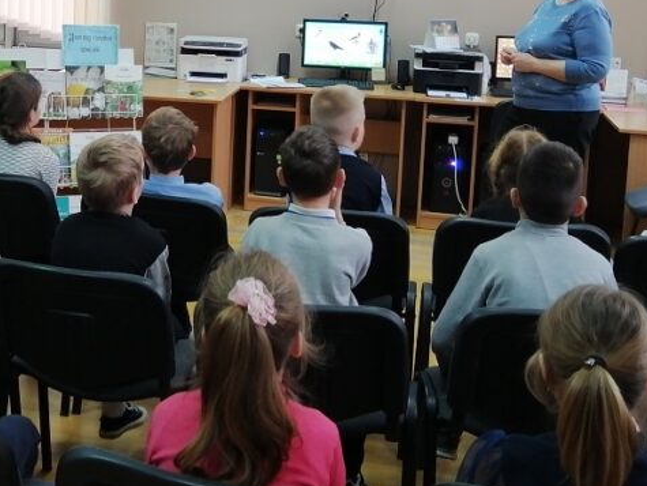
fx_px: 1047
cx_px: 129
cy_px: 46
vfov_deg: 25.3
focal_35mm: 56
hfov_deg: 33.3
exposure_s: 1/33.3
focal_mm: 3.95
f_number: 1.8
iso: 200
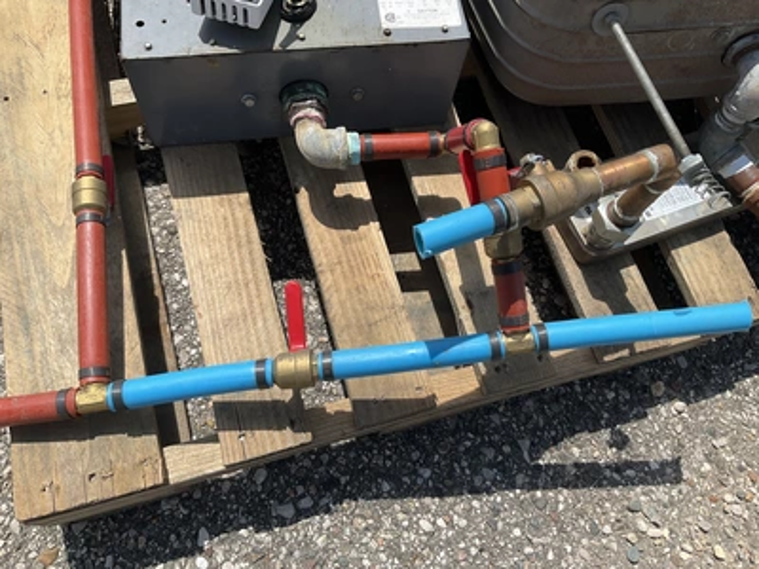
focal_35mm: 29
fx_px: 636
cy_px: 284
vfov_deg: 48.2
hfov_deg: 61.7
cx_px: 380
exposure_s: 1/2227
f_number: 1.8
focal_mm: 3
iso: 25
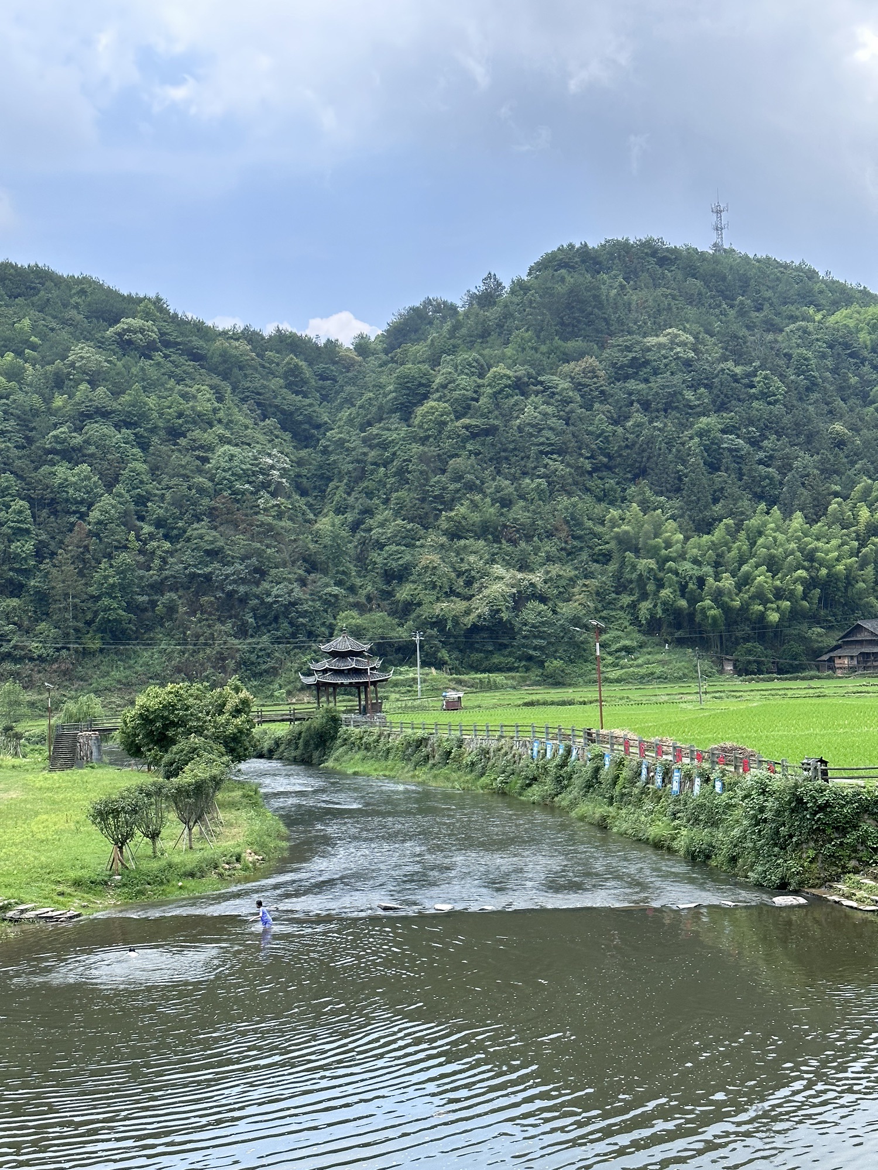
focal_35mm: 48
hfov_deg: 30.3
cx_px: 439
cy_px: 585
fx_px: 1623
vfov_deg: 39.7
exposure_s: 1/2114
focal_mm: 6.86
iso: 64
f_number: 1.78
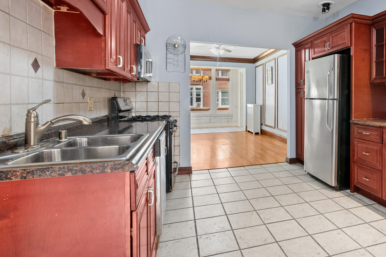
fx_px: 236
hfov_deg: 75.8
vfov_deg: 56.9
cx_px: 261
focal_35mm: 22
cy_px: 105
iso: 400
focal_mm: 15
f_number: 11
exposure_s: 1/2
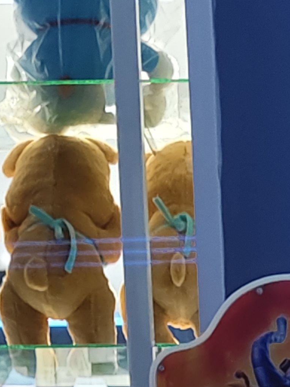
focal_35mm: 189
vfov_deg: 8.5
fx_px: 2111
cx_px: 472
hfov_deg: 7.7
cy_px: 1229
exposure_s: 1/80
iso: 1364
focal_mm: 5.56
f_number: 1.88
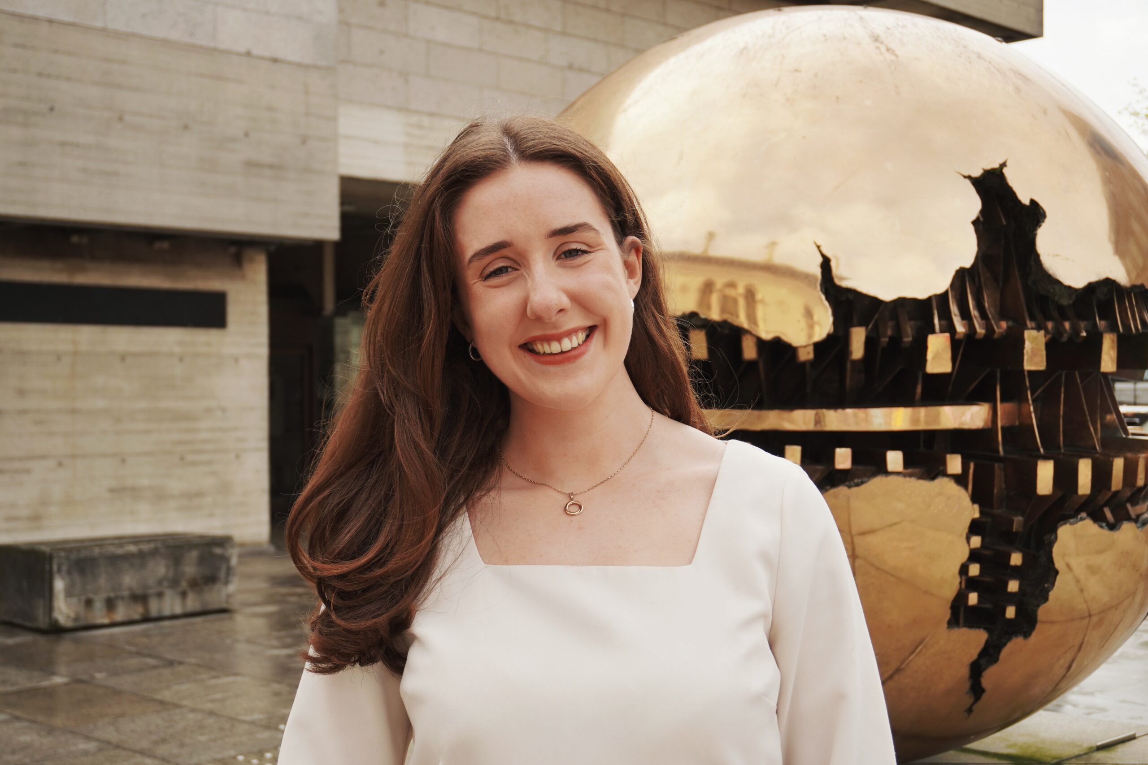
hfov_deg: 41.1
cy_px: 382
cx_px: 574
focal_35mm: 48
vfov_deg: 28.1
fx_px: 1531
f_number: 5.6
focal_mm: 32
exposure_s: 1/320
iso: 100
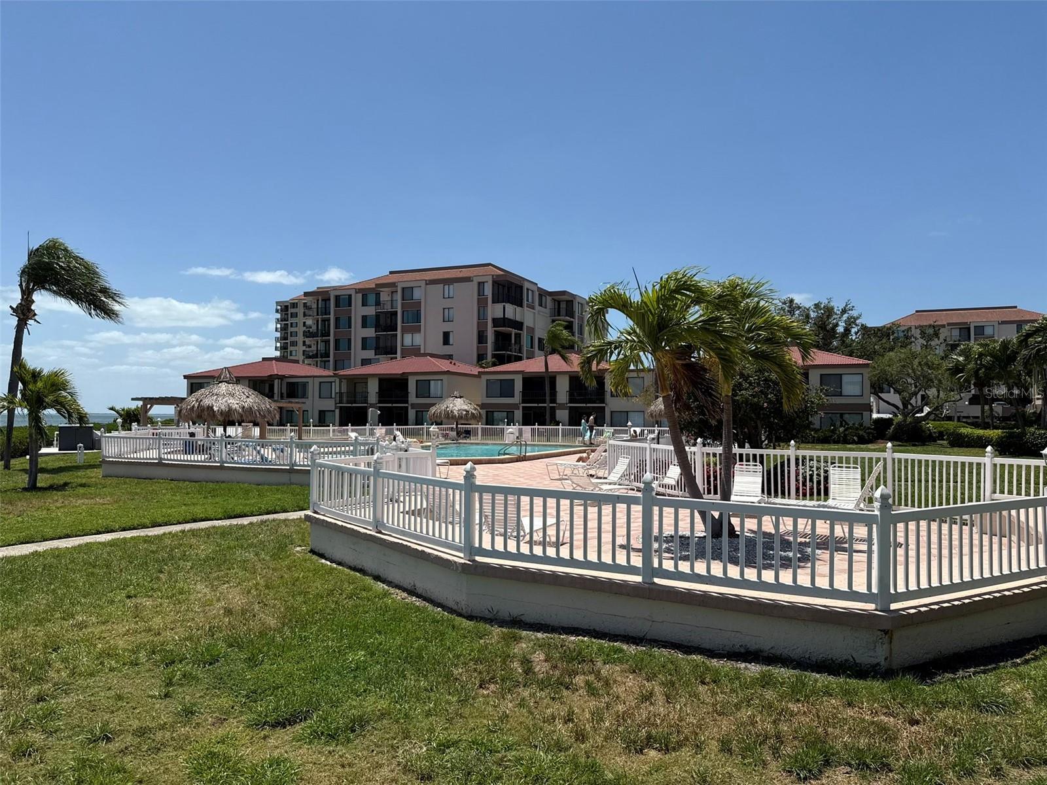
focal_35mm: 24
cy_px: 392
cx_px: 524
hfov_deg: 71.6
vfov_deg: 56.8
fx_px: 726
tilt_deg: +2.0
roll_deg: -1.0
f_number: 1.78
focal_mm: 6.76
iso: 80
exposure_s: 1/7353
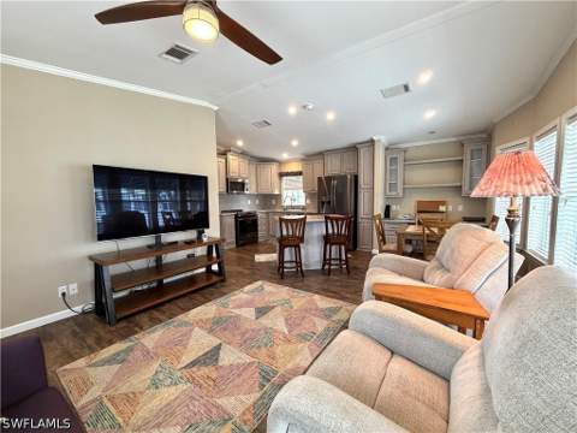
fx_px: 233
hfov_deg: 102.1
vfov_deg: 85.7
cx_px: 288
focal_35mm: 14
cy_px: 216
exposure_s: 1/120
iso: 320
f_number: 2.2
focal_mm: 2.22
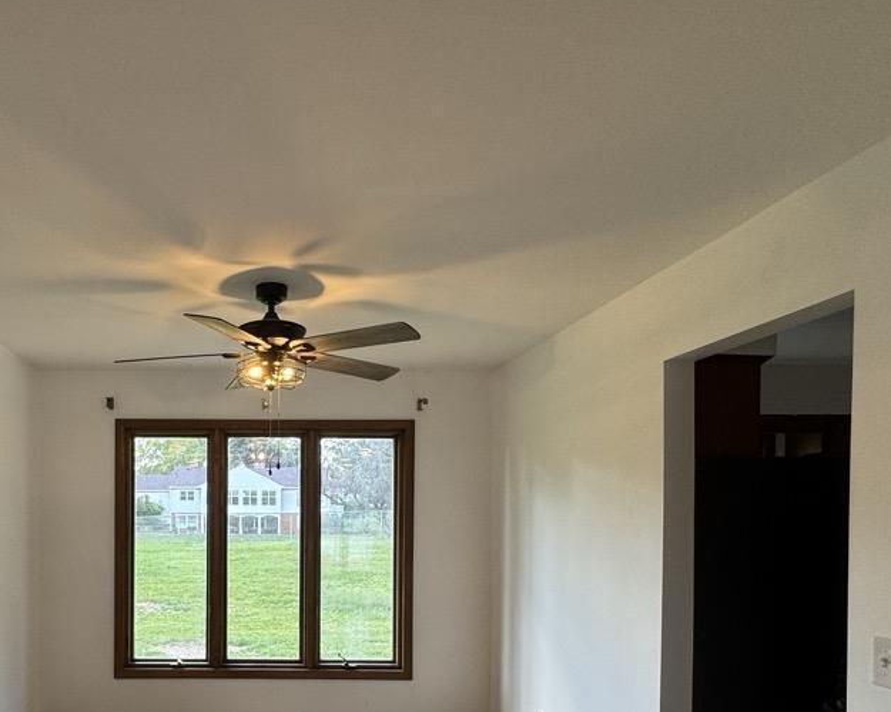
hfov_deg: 59.7
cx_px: 249
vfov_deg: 49.6
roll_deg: -0.4
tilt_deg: -1.6
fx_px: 738
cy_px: 527
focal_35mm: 28
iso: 80
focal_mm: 2.22
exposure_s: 1/120
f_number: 2.2
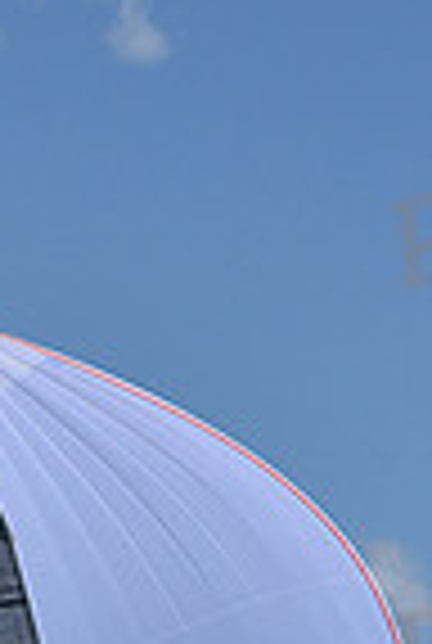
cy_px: 887
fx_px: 5069
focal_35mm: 283
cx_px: 160
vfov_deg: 7.2
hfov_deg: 4.9
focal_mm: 70
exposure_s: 1/800
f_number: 8
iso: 320
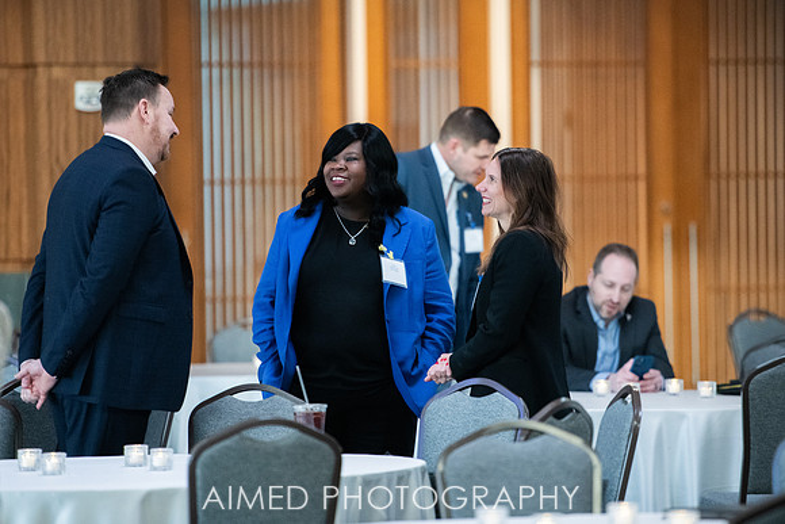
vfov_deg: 5.6
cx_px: 419
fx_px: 5396
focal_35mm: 247
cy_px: 218
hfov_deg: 8.3
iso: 3200
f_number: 2.8
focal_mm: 200
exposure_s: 1/200
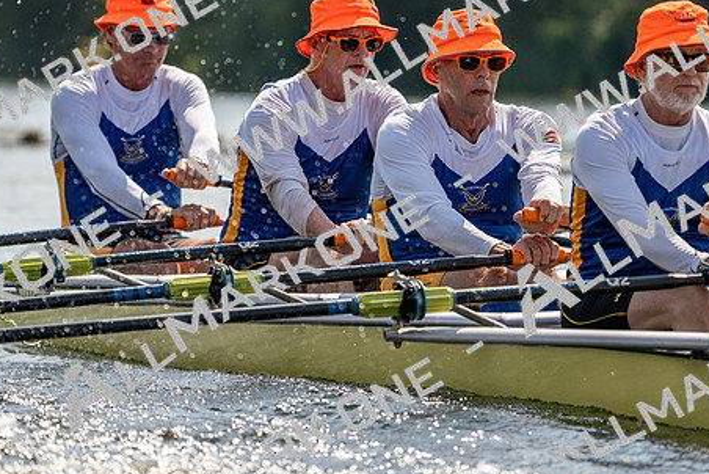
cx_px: 383
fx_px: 7883
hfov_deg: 5.1
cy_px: 189
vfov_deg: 3.4
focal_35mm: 400
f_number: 6.3
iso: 200
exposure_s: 1/1600
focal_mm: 312
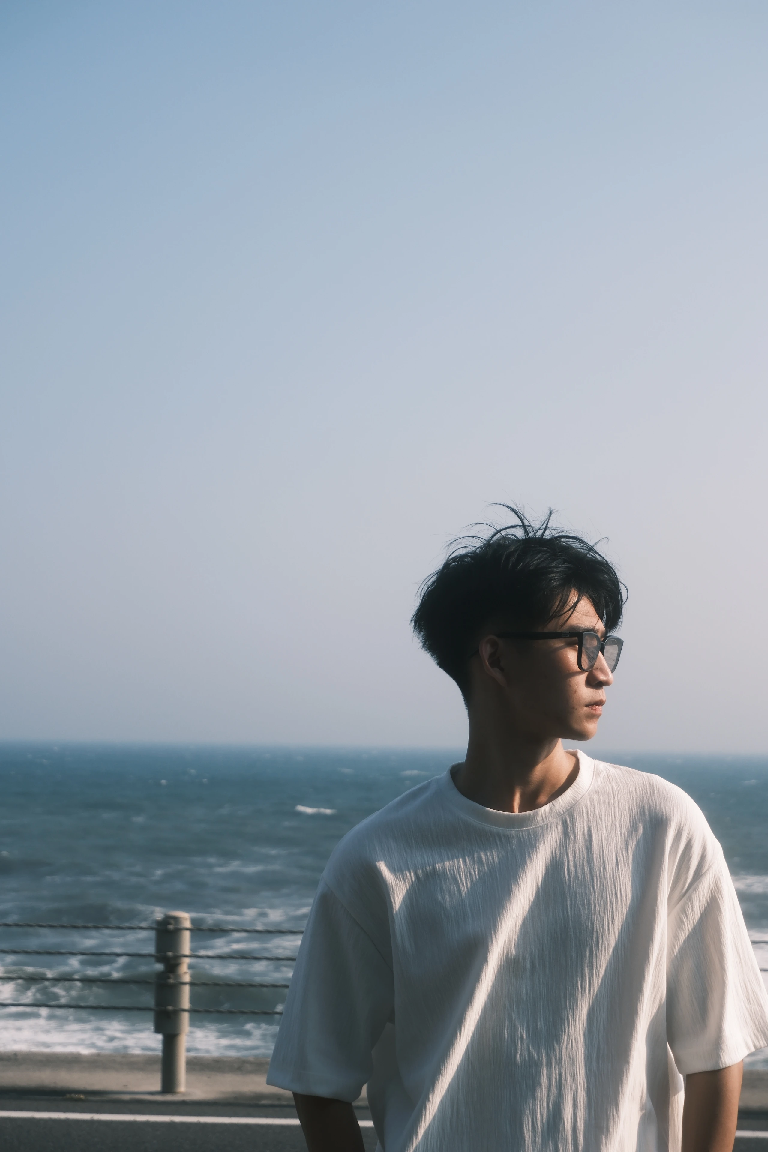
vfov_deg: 30.1
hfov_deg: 20.3
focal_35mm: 67
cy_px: 576
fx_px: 2144
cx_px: 384
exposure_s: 1/800
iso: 160
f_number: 5.6
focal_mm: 44.5
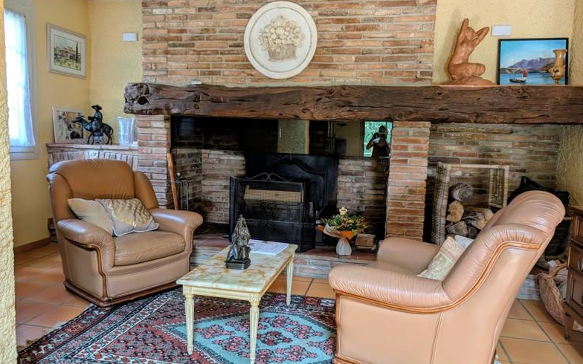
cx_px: 289
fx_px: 413
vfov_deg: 47.6
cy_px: 179
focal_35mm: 26
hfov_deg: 70.4
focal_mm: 6.9
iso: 340
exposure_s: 1/80.1
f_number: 1.68
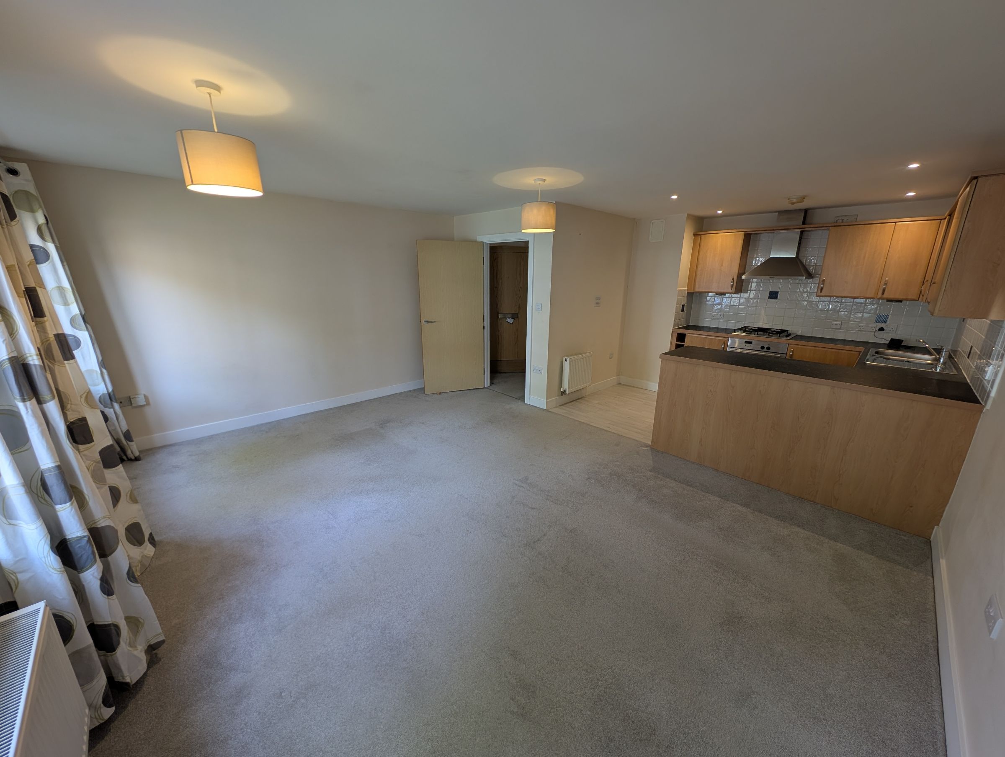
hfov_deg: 110.5
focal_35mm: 12
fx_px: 349
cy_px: 378
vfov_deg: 94.6
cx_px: 502
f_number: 1.95
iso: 47
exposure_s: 1/36
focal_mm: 2.23
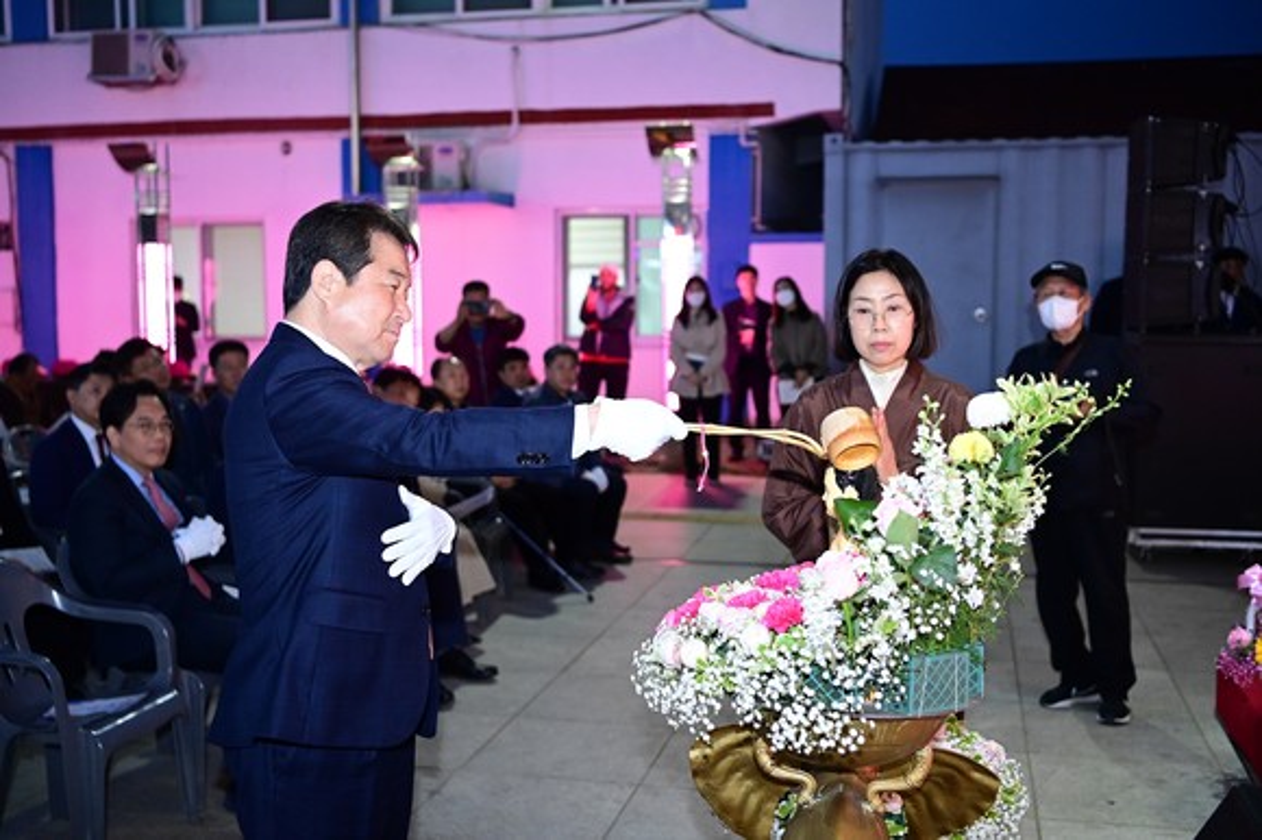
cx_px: 631
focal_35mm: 40
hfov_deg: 48.5
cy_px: 420
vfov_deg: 33.4
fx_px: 1401
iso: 4000
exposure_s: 1/160
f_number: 2.8
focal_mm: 40
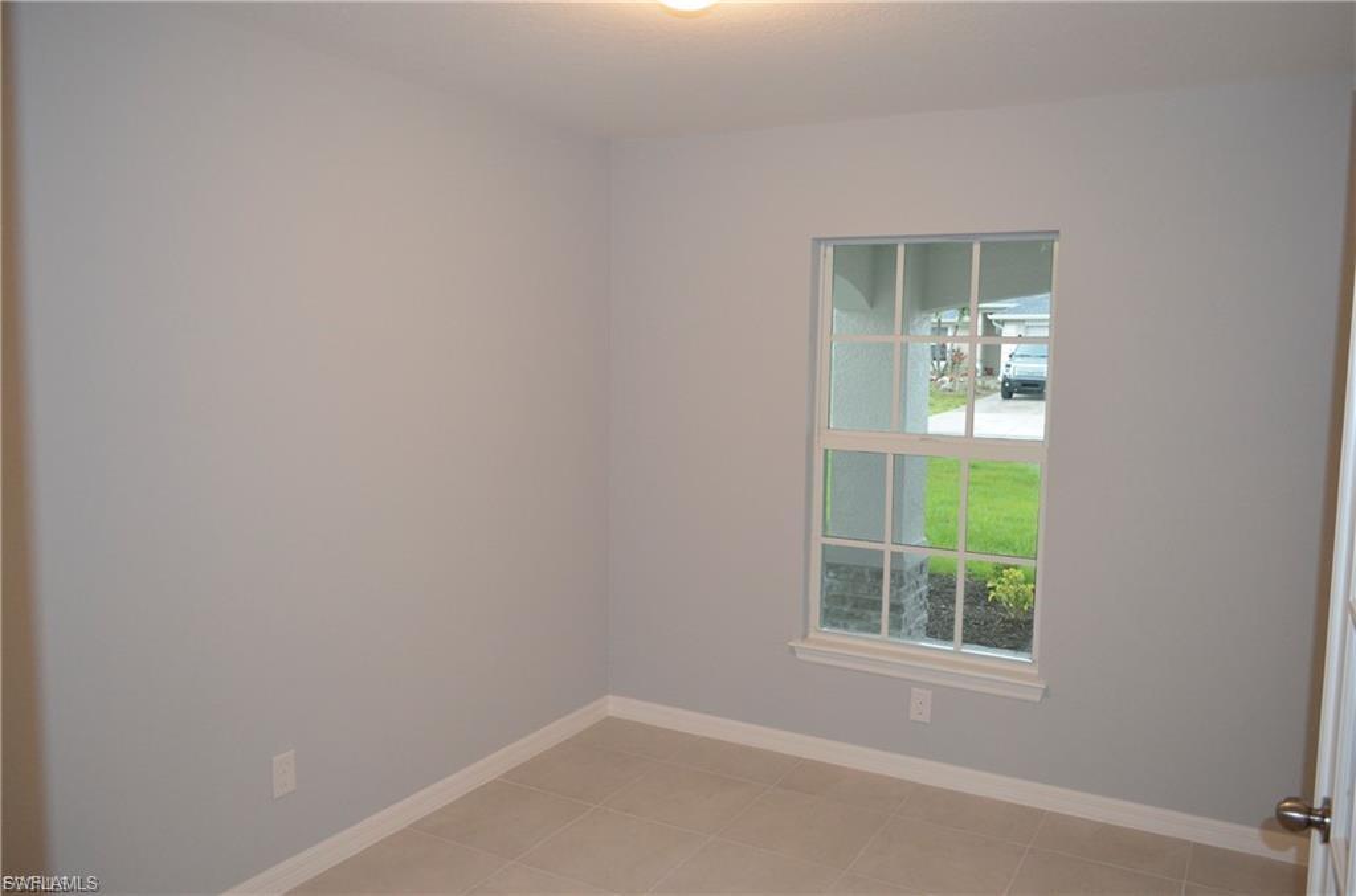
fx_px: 1014
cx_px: 678
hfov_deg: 67.5
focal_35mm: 27
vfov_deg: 47.7
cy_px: 448
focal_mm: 18
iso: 1250
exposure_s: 1/60
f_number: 3.5
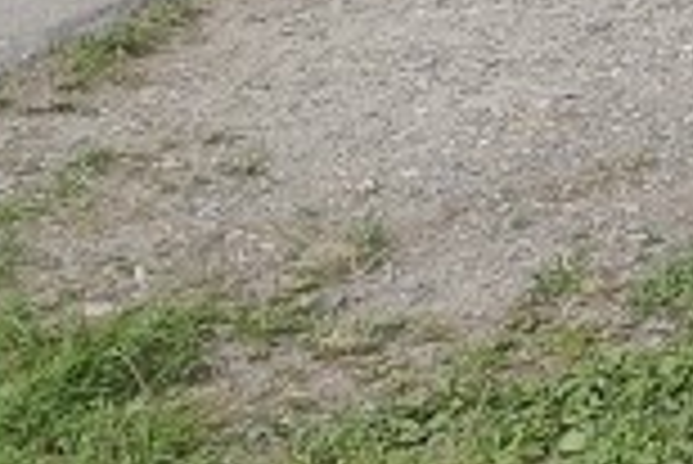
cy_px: -1077
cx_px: 1804
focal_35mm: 166
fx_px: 3198
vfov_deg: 7.1
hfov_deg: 10.3
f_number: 1.65
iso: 50
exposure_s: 1/551
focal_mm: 6.14
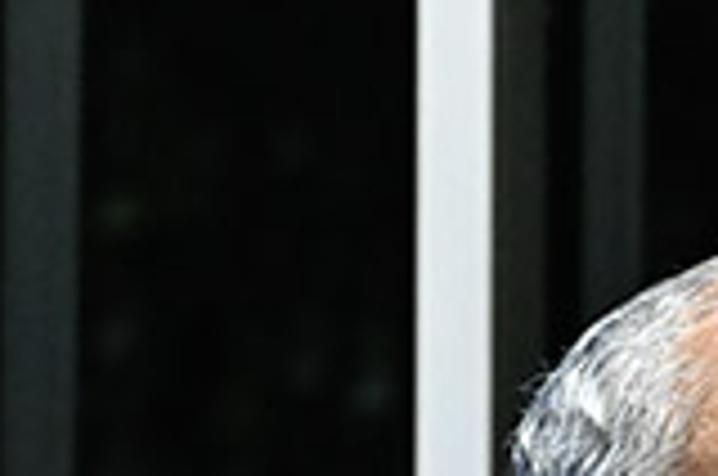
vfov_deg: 2.5
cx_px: 1010
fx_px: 10669
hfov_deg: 3.8
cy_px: 1221
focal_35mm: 536
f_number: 7.1
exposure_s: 1/60
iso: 6400
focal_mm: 100
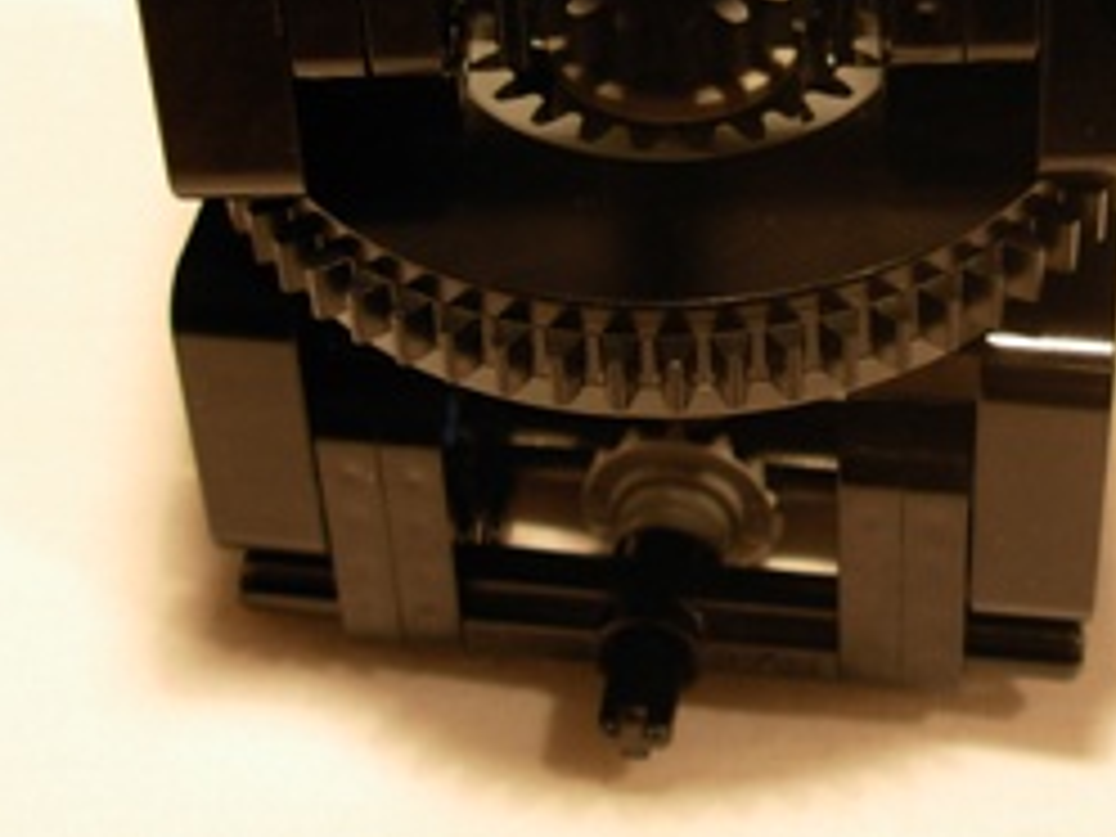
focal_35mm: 98
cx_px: 860
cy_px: 40
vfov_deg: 14.9
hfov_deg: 19.9
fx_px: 3159
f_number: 2.9
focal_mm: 6.3
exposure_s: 1/8.2
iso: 79
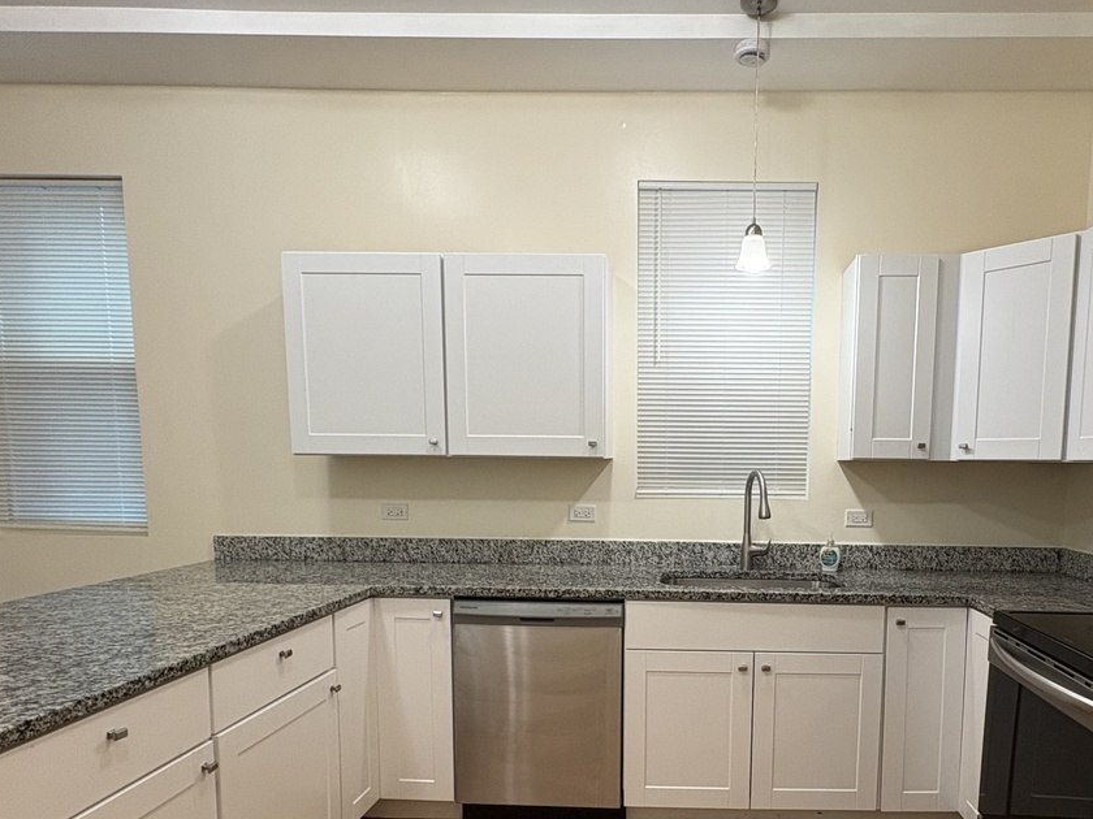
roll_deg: -0.7
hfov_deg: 70.5
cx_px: 678
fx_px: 758
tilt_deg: -6.7
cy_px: 543
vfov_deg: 55.7
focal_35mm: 24
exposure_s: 1/120
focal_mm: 2.22
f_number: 2.2
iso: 160
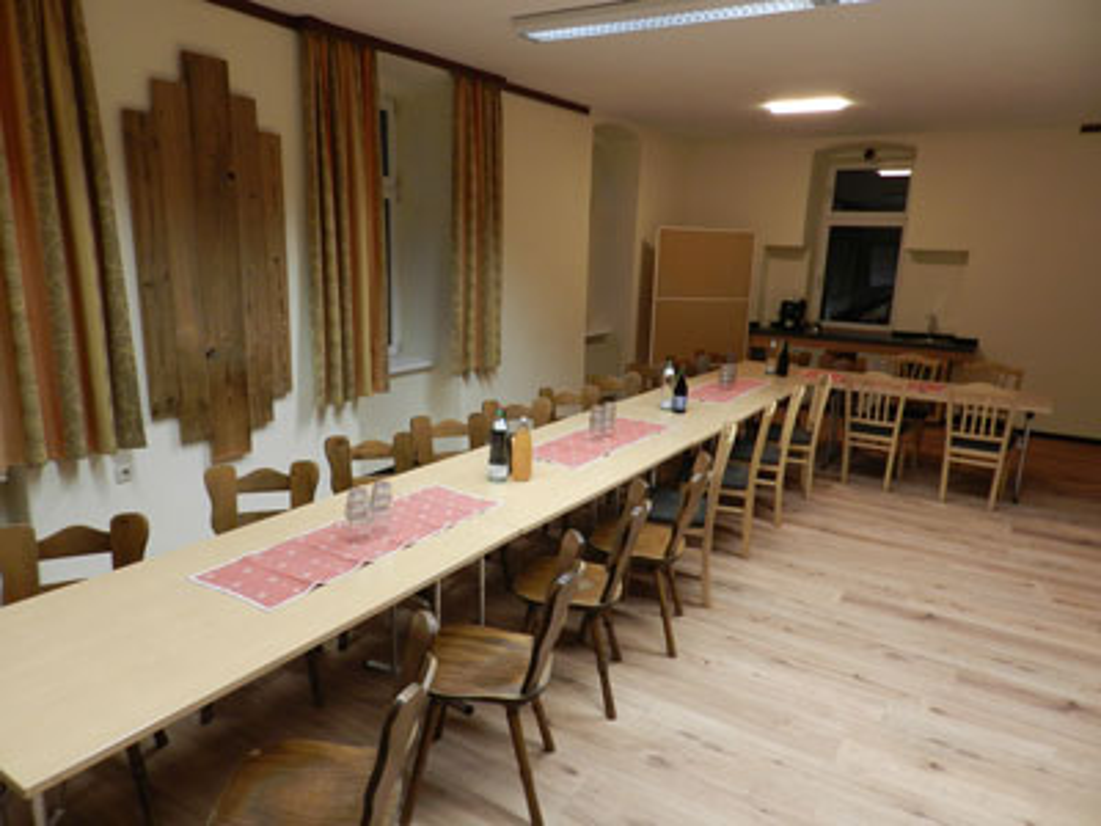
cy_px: 413
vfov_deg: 58.9
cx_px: 550
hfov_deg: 73.9
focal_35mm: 23
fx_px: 732
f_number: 3.4
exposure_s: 1/30
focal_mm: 4
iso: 250
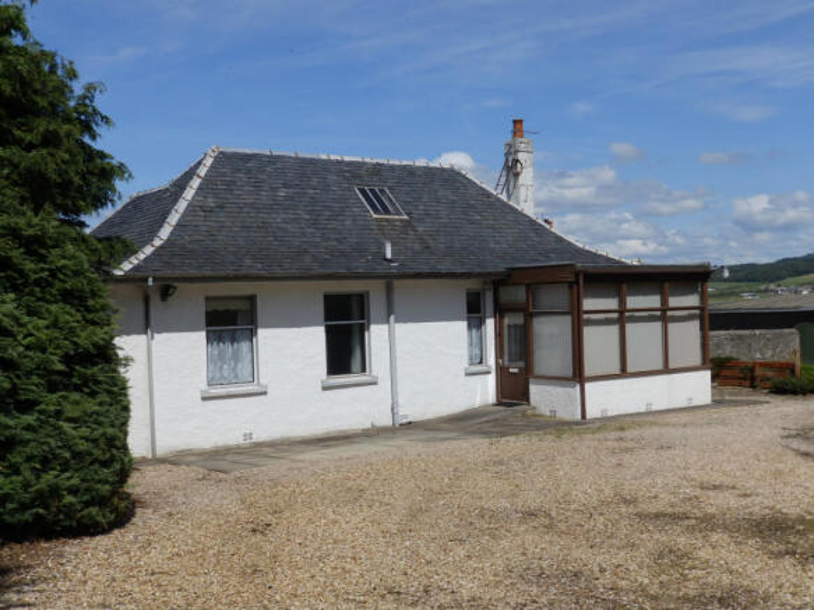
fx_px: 893
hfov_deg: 49.0
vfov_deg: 37.7
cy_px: 305
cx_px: 407
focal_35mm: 38
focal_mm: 6.8
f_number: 5
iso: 80
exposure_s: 1/800
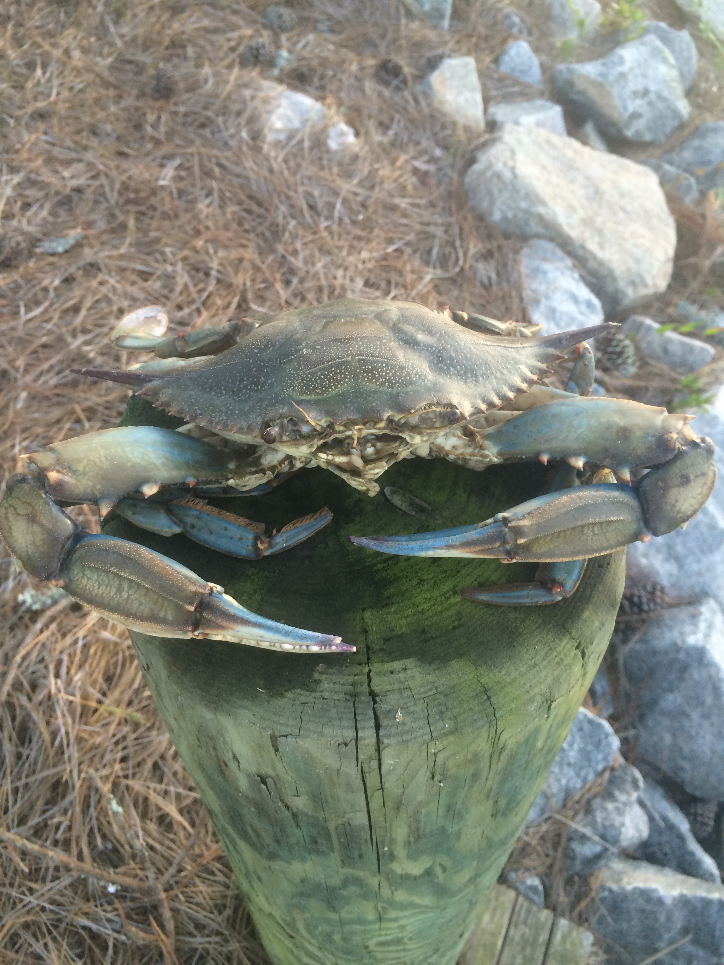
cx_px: 362
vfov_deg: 61.7
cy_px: 482
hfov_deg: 48.2
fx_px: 809
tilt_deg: -52.4
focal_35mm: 29
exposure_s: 1/30
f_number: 2.2
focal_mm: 4.15
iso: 32
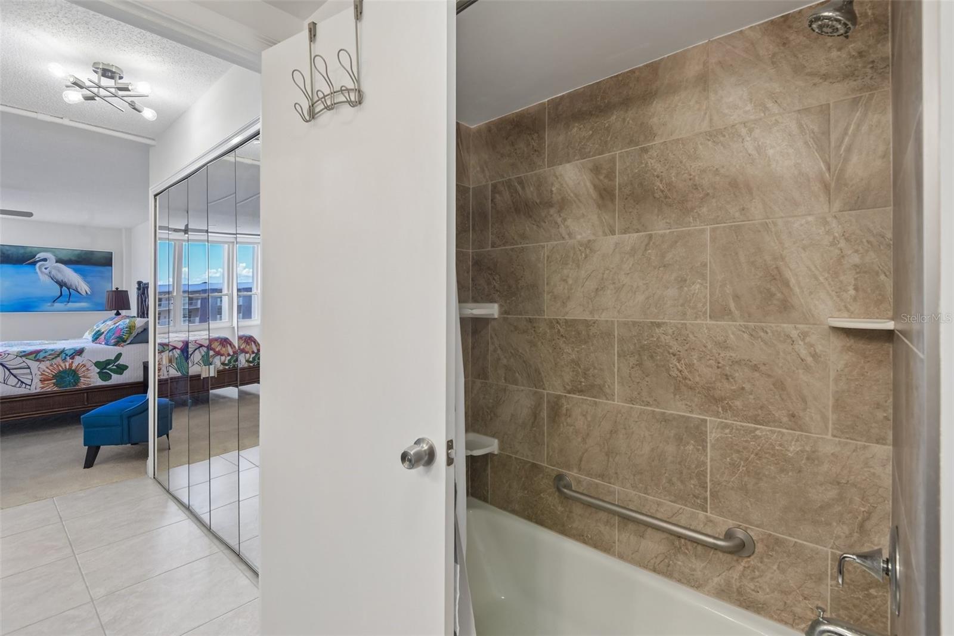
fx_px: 424
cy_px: 318
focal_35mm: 16
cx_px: 477
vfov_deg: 73.7
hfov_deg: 96.7
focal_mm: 16
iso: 400
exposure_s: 1/15
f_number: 8
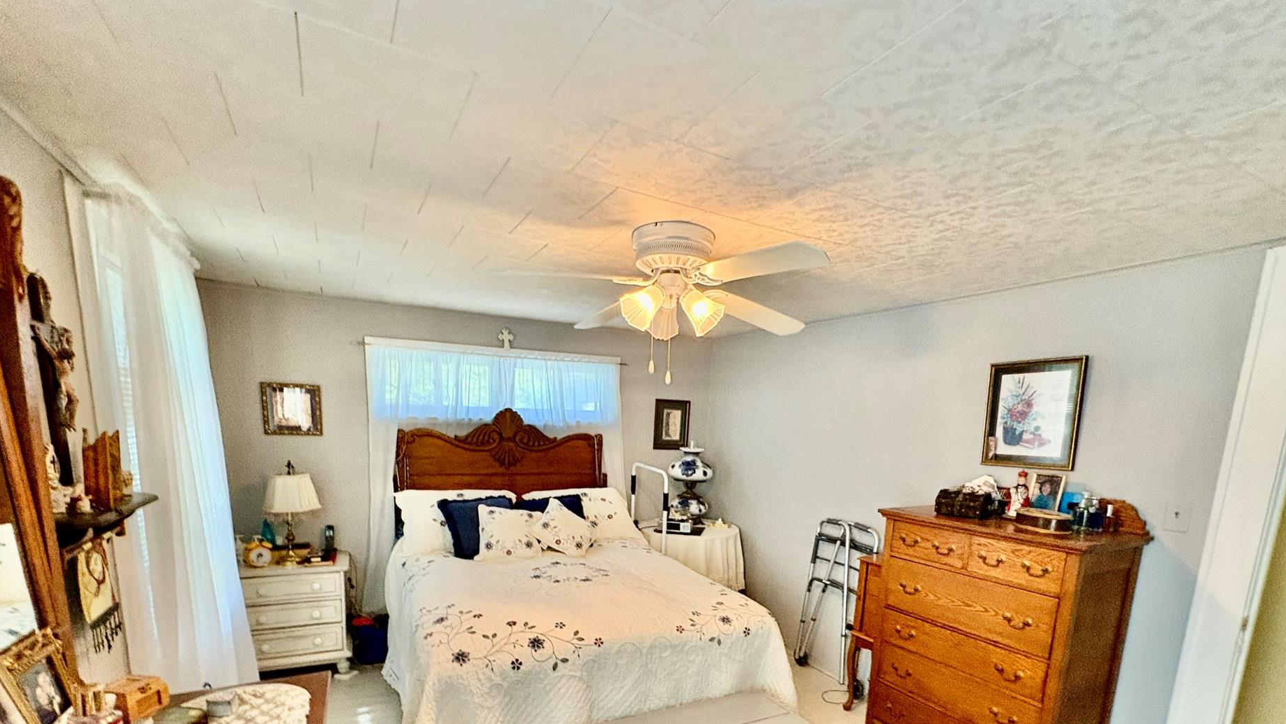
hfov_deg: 95.9
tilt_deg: -10.5
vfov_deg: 61.1
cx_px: 643
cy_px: 524
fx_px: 580
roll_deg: -1.0
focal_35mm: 17
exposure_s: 1/60
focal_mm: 2.22
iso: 400
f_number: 2.2
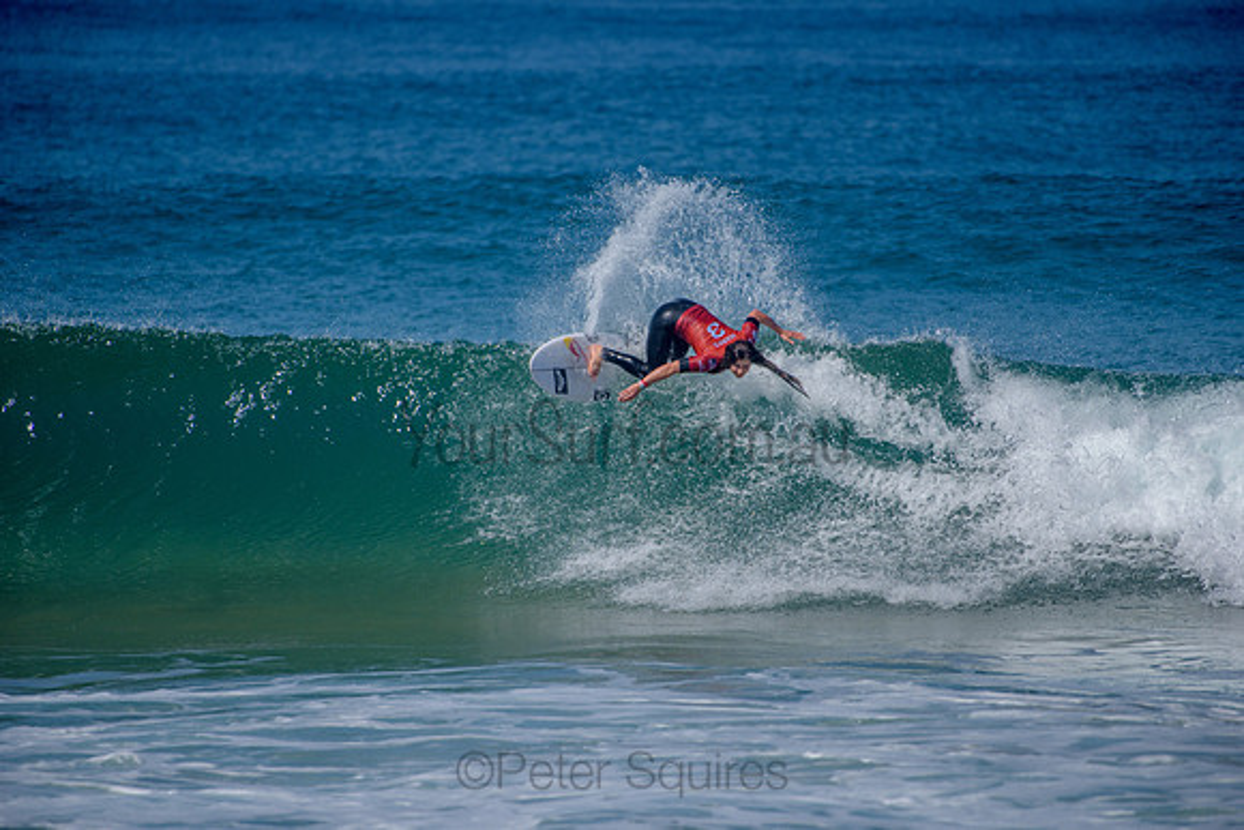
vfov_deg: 2.8
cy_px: 415
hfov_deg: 4.1
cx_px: 622
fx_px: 17281
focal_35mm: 500
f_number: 5.6
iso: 125
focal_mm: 500
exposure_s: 1/2000
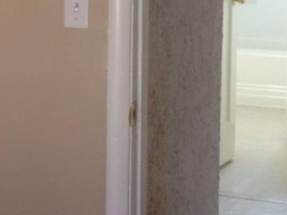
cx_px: -31
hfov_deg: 13.7
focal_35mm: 141
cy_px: 35
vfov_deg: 10.5
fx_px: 1169
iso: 50
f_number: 2.4
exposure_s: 1/25
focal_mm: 4.28
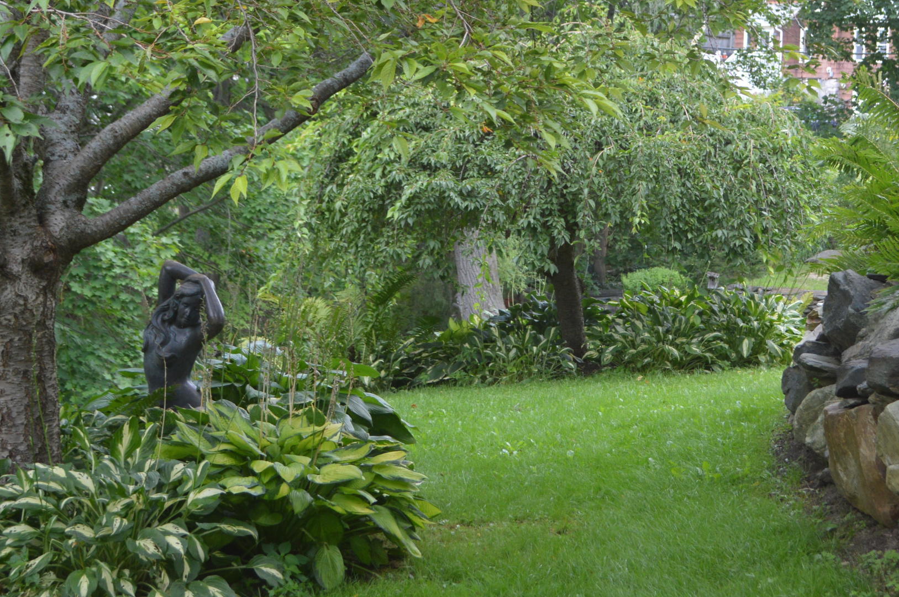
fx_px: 2070
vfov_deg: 16.4
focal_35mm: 83
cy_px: 194
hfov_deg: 24.4
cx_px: 564
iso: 400
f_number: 5.6
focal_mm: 30
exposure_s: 1/125
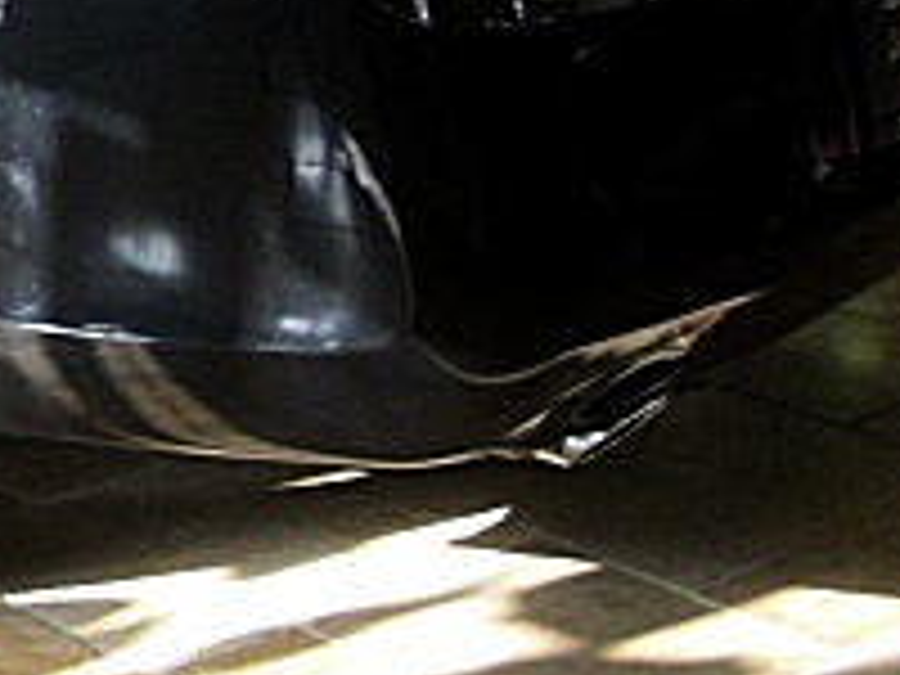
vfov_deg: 12.8
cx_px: -256
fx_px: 2990
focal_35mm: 115
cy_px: 108
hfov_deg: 16.2
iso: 200
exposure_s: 1/60
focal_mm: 6.3
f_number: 2.8
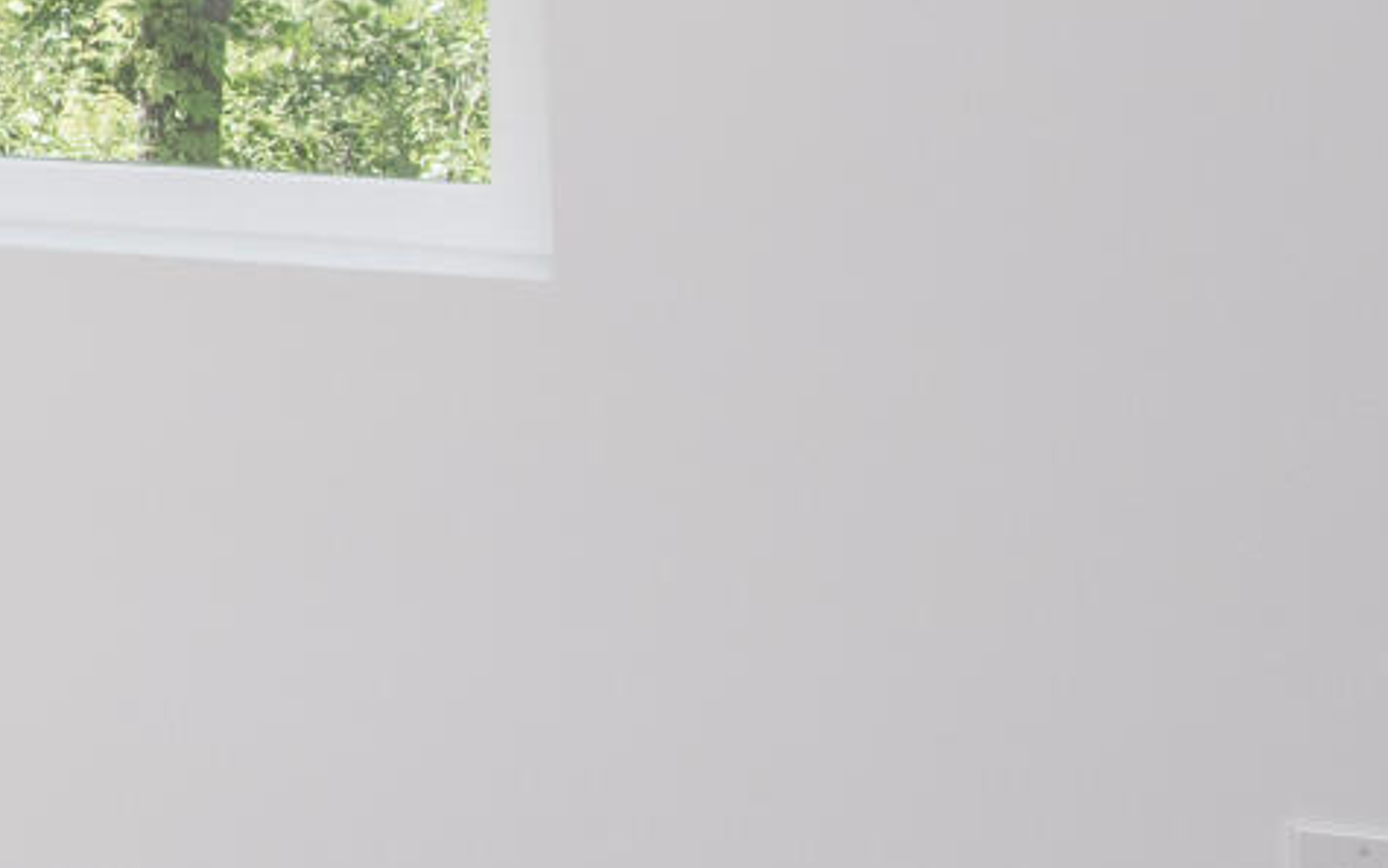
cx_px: -1882
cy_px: -424
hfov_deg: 14.2
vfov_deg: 12.1
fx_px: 3897
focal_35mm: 103
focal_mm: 16
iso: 400
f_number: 9
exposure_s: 1/250
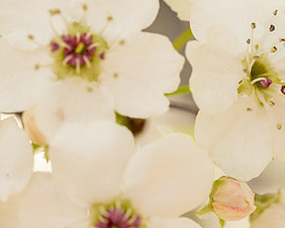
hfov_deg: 15.4
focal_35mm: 125
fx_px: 1055
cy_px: 81
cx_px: 182
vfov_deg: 12.3
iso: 500
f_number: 7.1
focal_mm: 60
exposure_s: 1/640
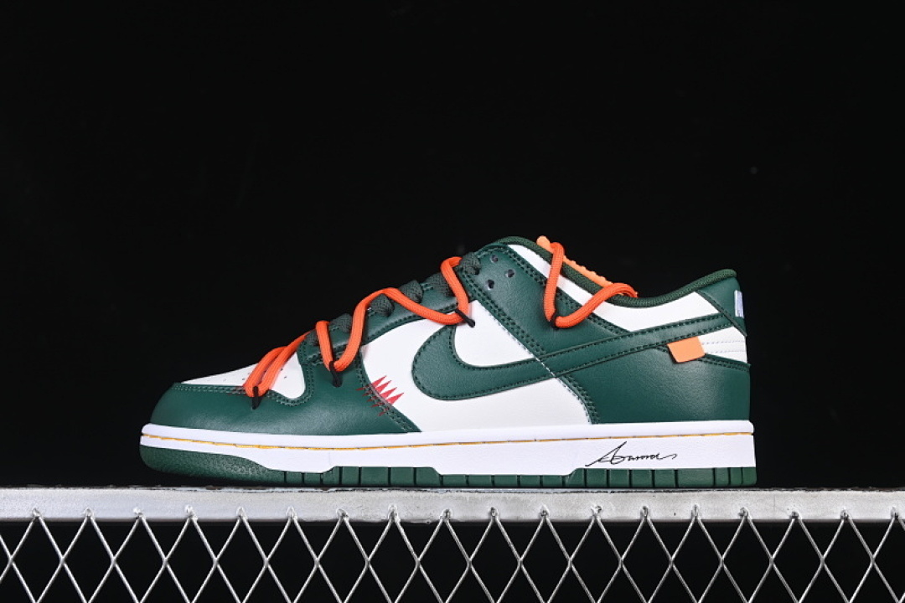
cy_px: 302
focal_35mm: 75
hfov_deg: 27.0
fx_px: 1885
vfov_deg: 18.2
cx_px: 452
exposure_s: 1/60
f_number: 7.1
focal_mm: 50
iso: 160
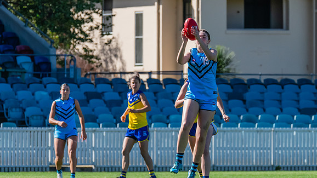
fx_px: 5068
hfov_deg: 3.6
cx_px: 220
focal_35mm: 603
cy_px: 109
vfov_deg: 2.0
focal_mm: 310
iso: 800
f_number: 9
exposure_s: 1/1250
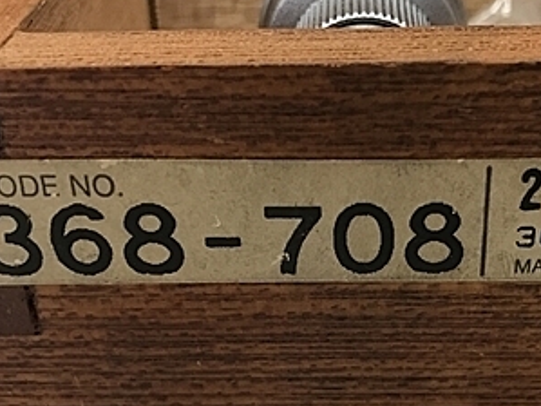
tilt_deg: -31.5
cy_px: 288
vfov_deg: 24.2
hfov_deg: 31.8
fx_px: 937
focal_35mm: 60
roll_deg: -0.6
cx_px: 380
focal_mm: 3.99
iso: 40
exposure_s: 1/17
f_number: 1.8
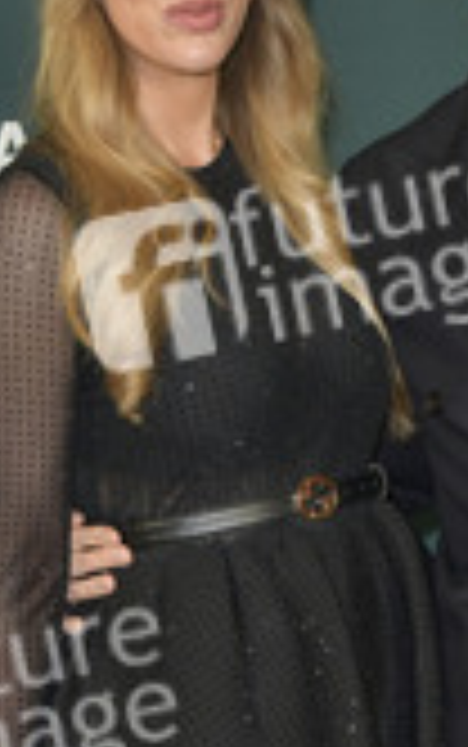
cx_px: 436
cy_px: 490
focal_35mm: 103
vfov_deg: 20.1
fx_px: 2098
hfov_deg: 12.6
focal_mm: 42
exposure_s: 1/250
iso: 1250
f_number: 6.3
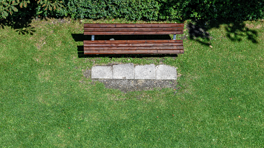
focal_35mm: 126
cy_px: 73
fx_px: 882
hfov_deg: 17.0
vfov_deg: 9.6
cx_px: 132
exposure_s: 1/500
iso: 200
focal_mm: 80
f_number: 8
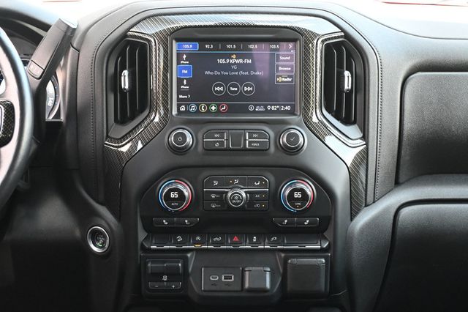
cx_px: 234
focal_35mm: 58
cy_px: 156
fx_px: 760
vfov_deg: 23.2
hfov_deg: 34.2
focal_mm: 39
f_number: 5.6
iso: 2800
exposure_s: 1/125
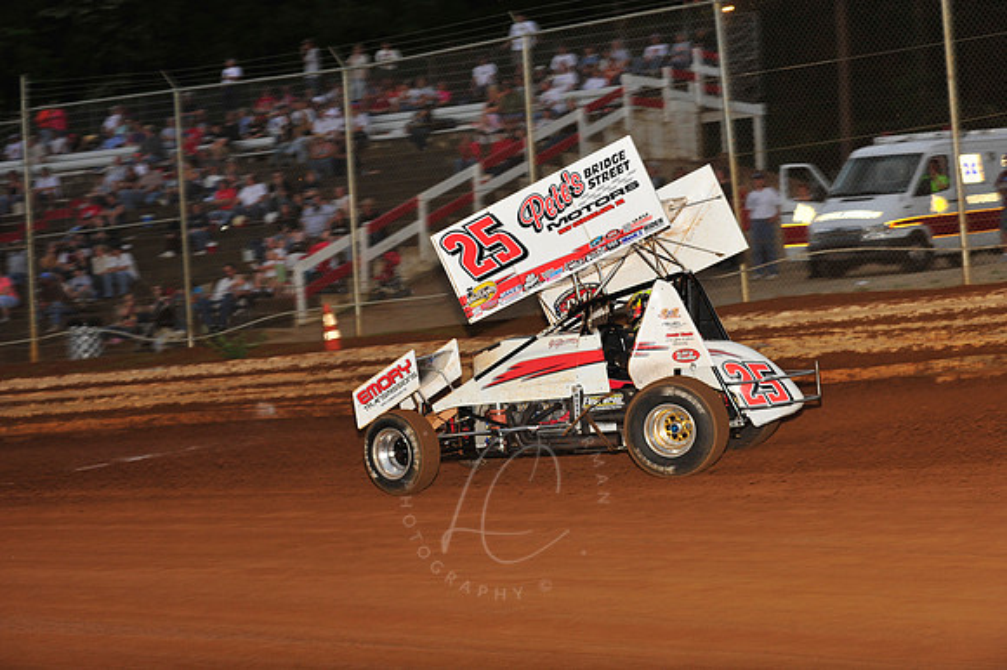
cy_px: 335
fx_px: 2572
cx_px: 504
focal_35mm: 92
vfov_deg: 14.8
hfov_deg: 22.2
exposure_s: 1/320
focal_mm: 92
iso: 800
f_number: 6.3
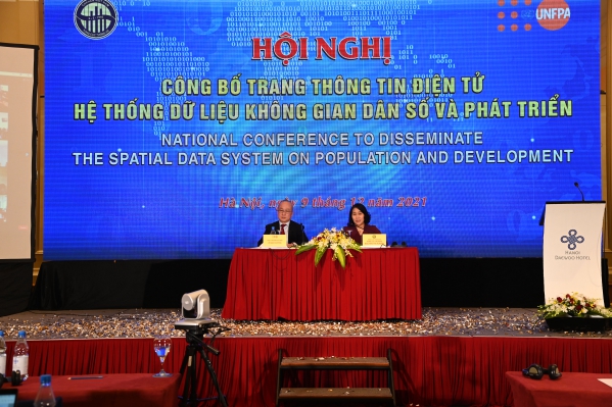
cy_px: 204
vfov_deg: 28.1
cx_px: 306
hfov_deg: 41.1
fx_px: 816
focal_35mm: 48
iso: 1000
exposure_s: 1/100
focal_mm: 48
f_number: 5.6
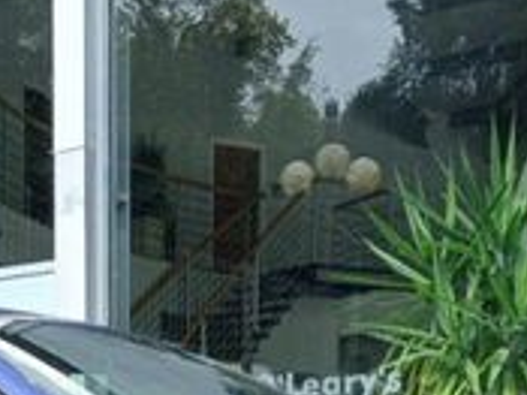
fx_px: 1354
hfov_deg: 21.8
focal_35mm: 89
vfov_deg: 15.3
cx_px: 120
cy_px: 594
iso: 20
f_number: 1.8
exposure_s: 1/250
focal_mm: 3.98
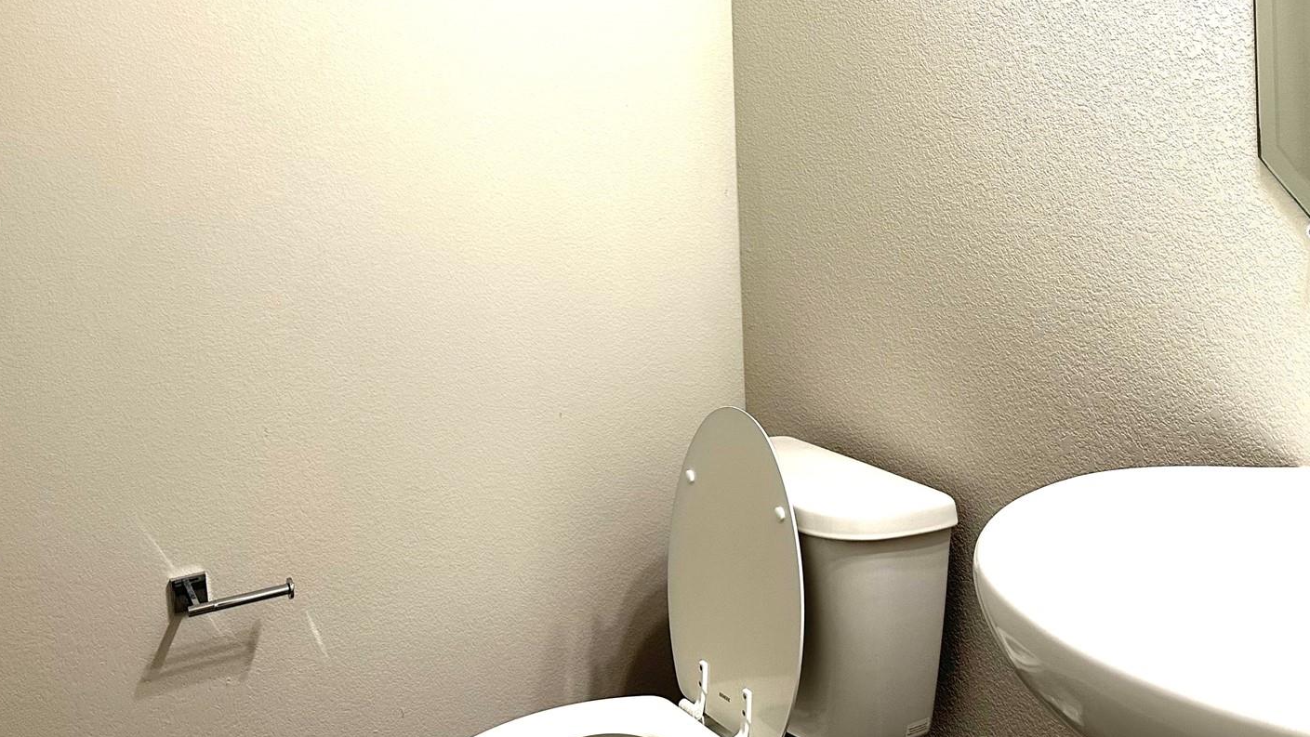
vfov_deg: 30.2
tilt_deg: +0.3
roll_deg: +2.0
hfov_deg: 52.7
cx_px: 613
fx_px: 1320
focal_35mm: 38
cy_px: 115
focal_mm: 6.86
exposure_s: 1/120
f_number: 1.78
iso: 160
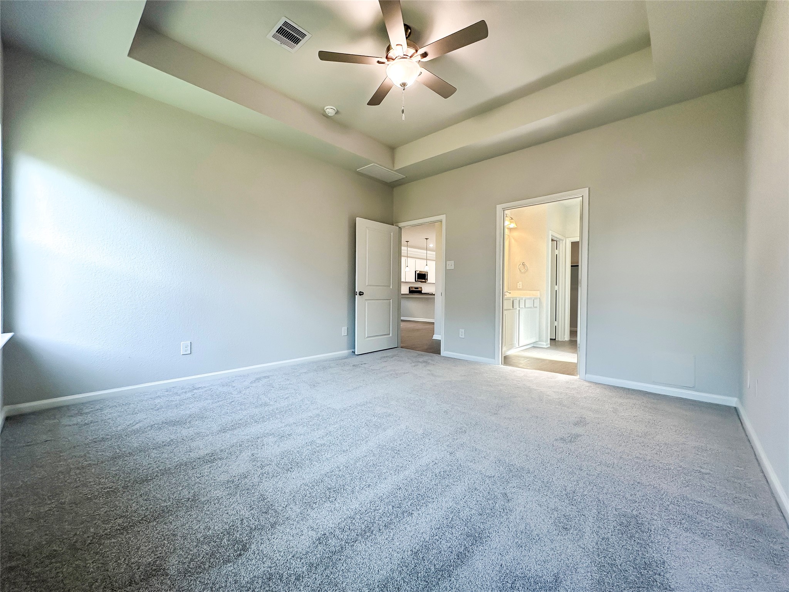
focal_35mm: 14
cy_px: 296
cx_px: 394
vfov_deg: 85.7
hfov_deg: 102.1
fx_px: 319
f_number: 2.2
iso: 100
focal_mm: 2.22
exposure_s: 1/120
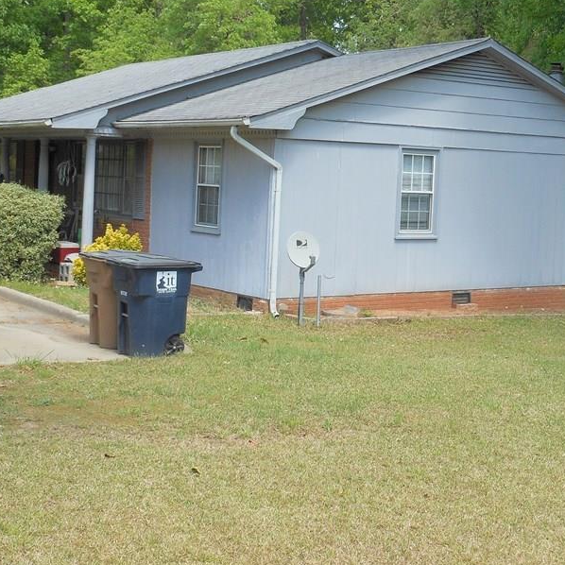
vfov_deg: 29.1
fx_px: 1090
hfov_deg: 29.0
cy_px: 259
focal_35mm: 59
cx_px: 320
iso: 80
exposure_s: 1/125
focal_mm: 6.9
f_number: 4.3
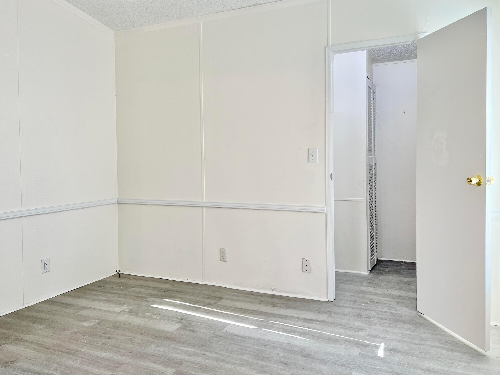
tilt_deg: -3.9
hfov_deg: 67.3
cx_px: 250
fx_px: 376
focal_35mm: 26
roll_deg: +2.1
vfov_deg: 53.1
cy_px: 188
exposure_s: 1/120
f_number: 1.5
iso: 80
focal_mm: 5.7
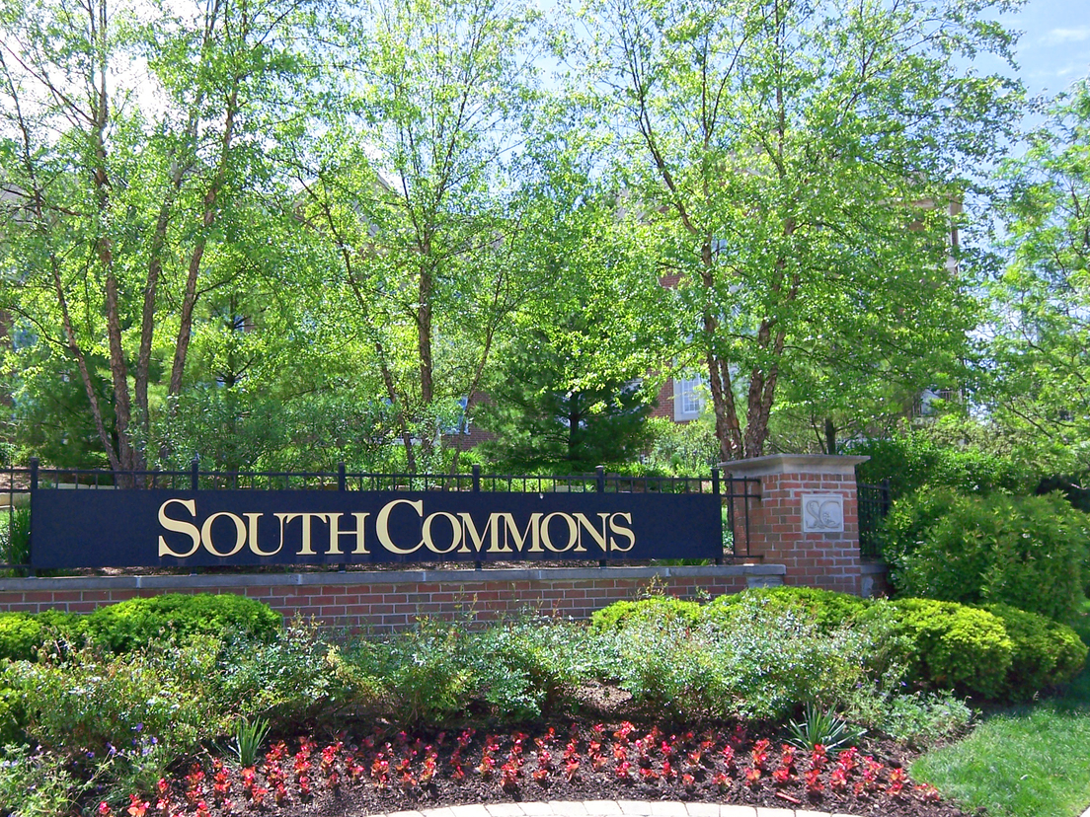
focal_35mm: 30
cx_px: 417
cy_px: 465
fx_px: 945
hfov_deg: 59.3
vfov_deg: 46.7
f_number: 2.8
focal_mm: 3.8
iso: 50
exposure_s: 1/320
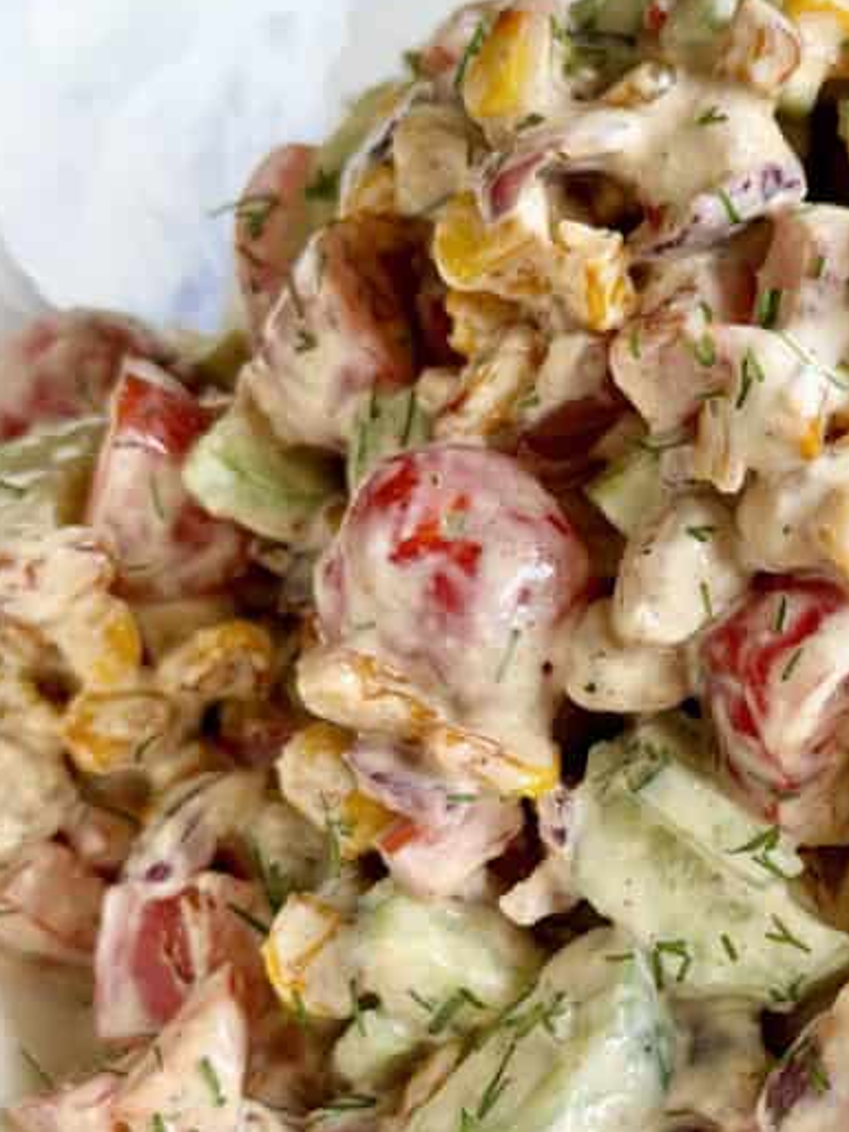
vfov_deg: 21.5
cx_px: 756
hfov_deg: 16.0
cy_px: 695
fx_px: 2976
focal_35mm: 91
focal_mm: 6.8
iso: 64
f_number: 1.8
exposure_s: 1/164
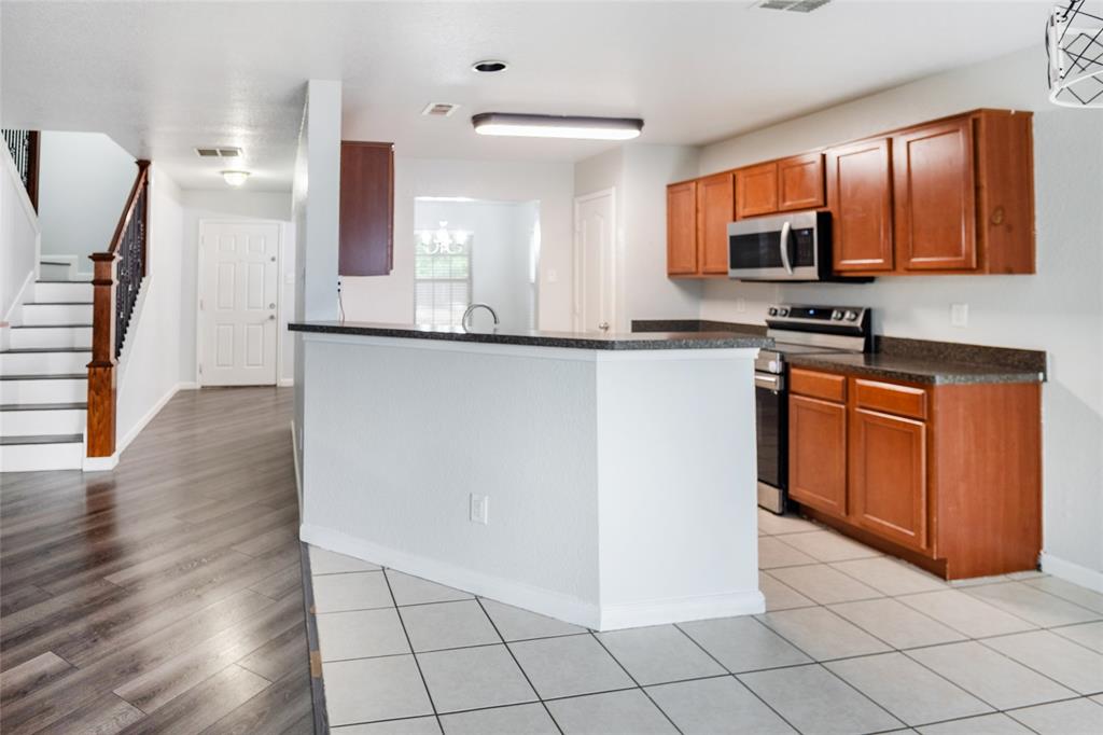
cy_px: 368
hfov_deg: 90.0
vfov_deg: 67.3
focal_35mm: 18
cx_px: 552
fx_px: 551
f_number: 2.8
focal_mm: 12
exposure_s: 1/200
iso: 400
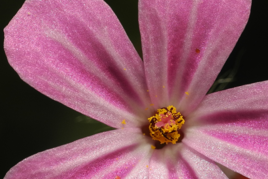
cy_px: 118
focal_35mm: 338
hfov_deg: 6.1
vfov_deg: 4.1
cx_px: 167
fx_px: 2516
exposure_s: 1/500
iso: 100
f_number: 7.1
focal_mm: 32.6
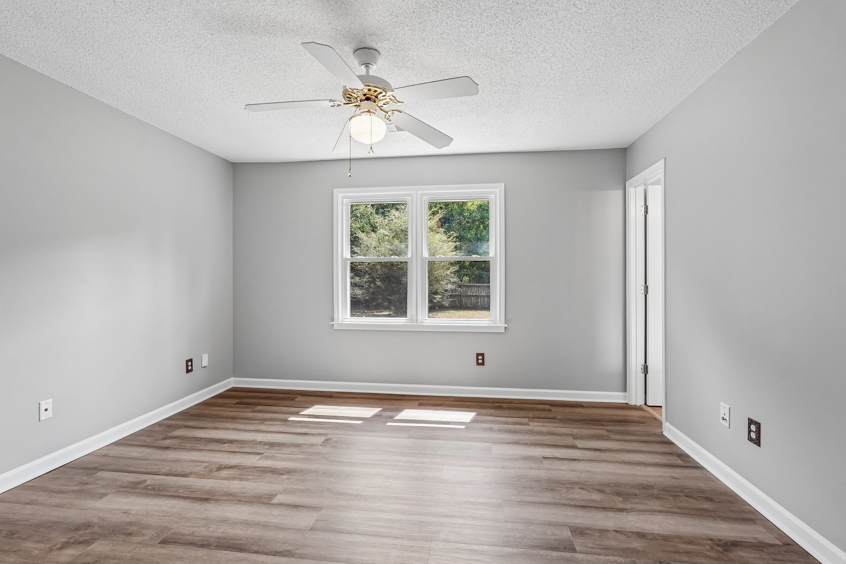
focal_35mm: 16
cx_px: 423
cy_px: 282
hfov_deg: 96.7
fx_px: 376
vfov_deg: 73.7
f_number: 8
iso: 800
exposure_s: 1/100
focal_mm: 16
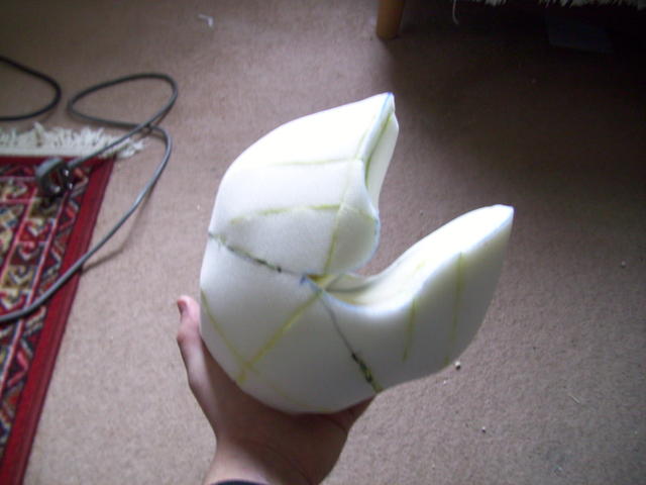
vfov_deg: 44.2
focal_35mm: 32
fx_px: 597
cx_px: 323
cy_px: 242
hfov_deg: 56.8
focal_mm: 5.7
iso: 160
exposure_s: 1/5
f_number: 2.9
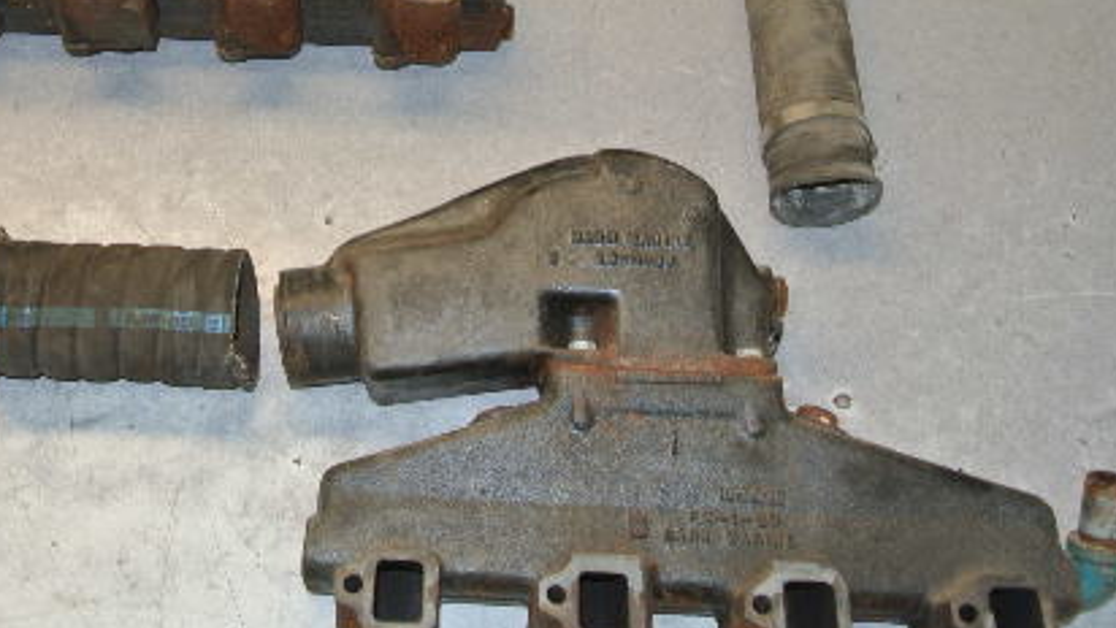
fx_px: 1302
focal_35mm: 44
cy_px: 241
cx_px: 355
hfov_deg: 45.5
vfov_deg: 27.1
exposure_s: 1/60
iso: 200
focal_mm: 10
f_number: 3.5
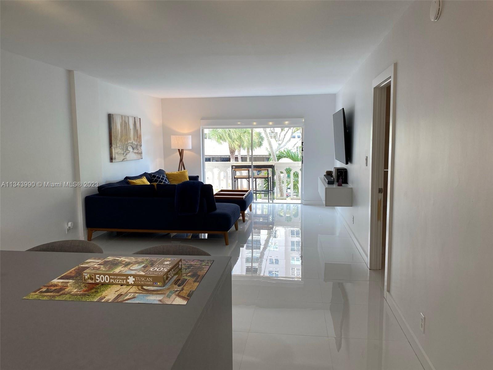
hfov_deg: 67.3
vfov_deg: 53.1
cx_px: 246
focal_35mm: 26
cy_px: 185
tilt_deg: -5.2
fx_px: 370
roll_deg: +0.3
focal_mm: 4.25
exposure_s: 1/120
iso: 64
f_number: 1.8
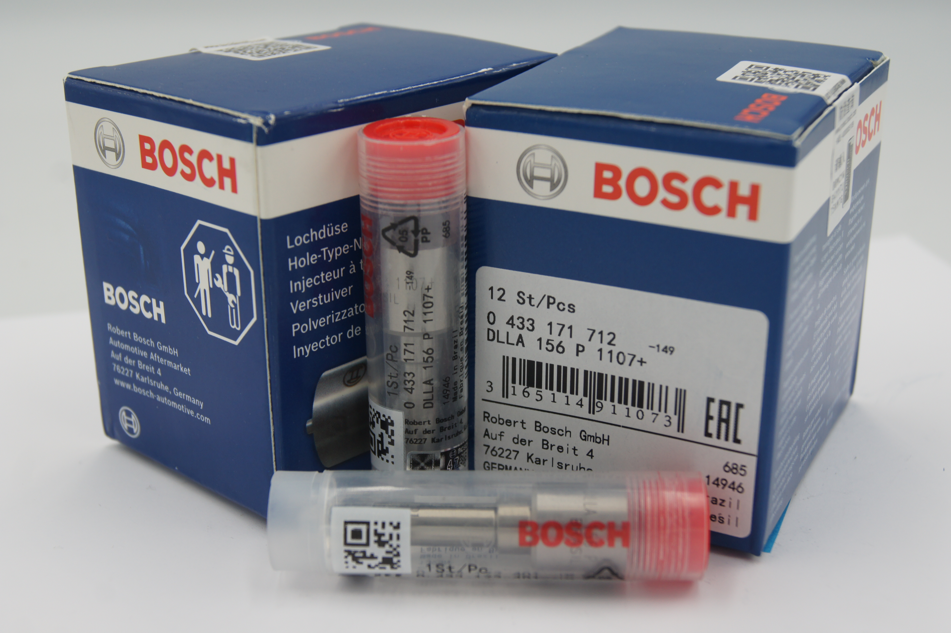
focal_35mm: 52
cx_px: 476
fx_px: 1386
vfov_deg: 25.7
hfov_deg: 37.9
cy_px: 316
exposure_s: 1/160
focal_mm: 35
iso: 200
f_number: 5.6
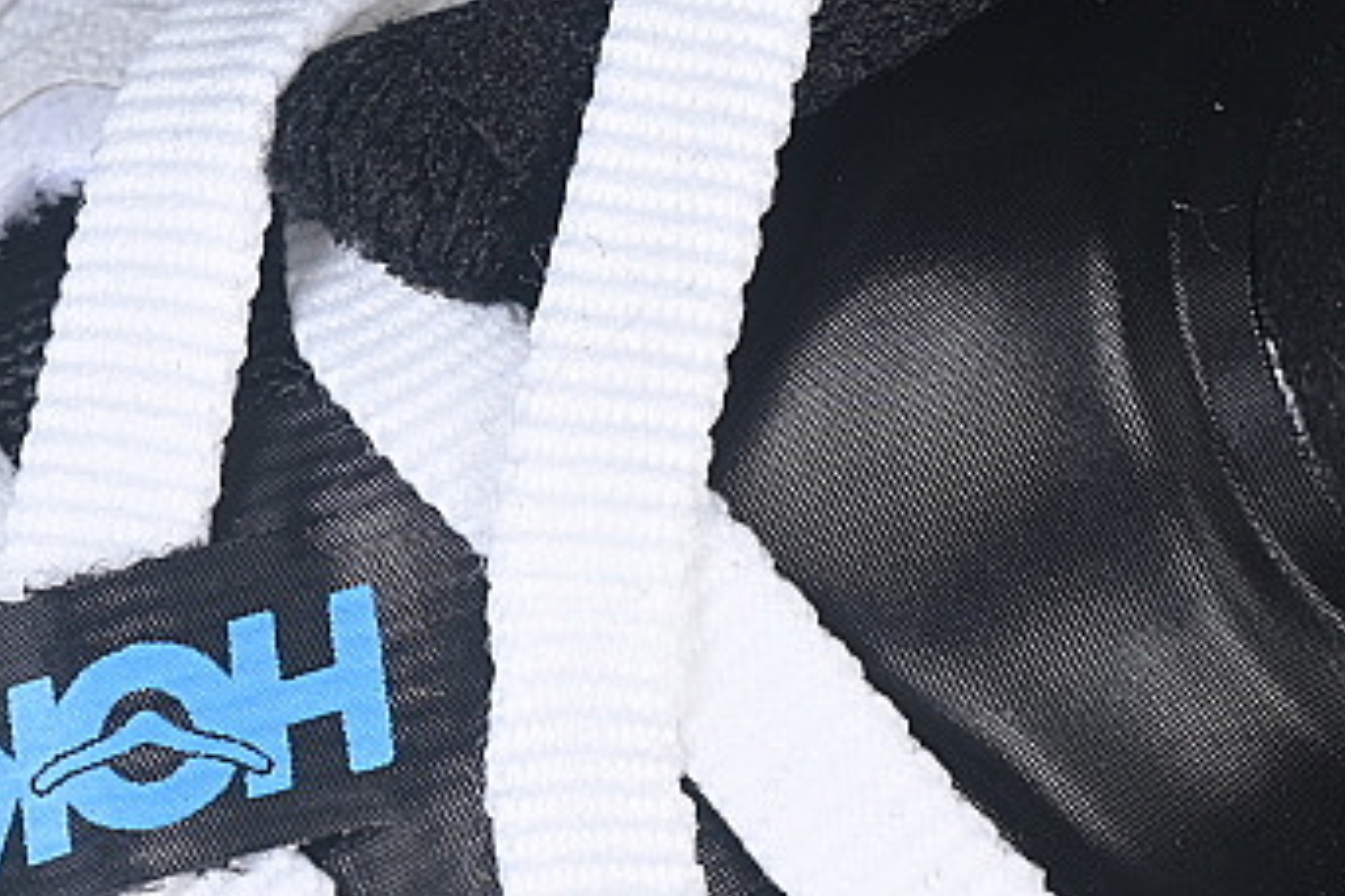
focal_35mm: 237
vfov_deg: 5.8
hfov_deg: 8.7
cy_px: 558
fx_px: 8854
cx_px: 676
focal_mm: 50
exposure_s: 1/100
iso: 160
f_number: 7.1
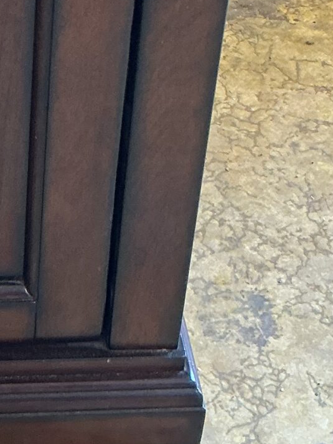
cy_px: -108
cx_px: -65
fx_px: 1335
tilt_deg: -36.2
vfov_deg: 17.9
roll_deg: +1.2
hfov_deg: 13.8
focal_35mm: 104
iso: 125
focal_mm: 3
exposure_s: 1/60
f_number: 1.8
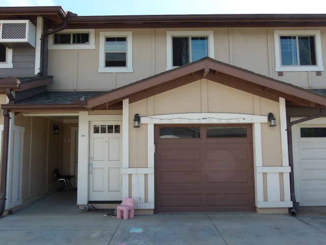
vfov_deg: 44.2
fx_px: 301
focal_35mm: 32
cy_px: 122
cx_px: 163
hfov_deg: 56.8
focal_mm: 5.8
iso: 100
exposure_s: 1/400
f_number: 4
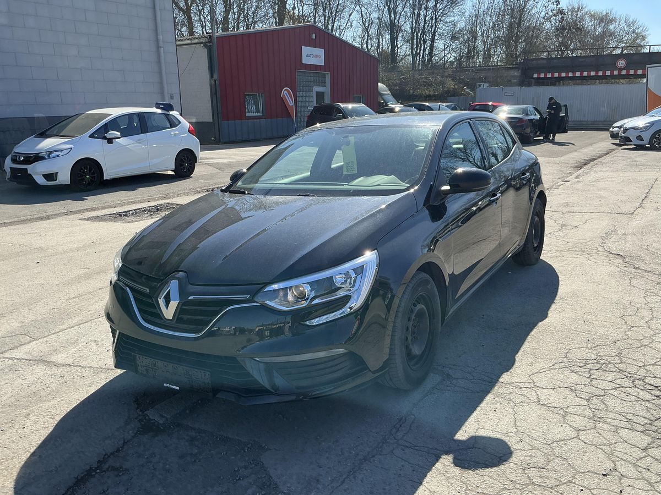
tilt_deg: -14.6
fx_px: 535
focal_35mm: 28
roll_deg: +1.6
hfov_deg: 63.4
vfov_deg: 49.7
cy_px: 248
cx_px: 330
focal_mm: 3
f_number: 1.8
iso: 25
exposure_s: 1/1076
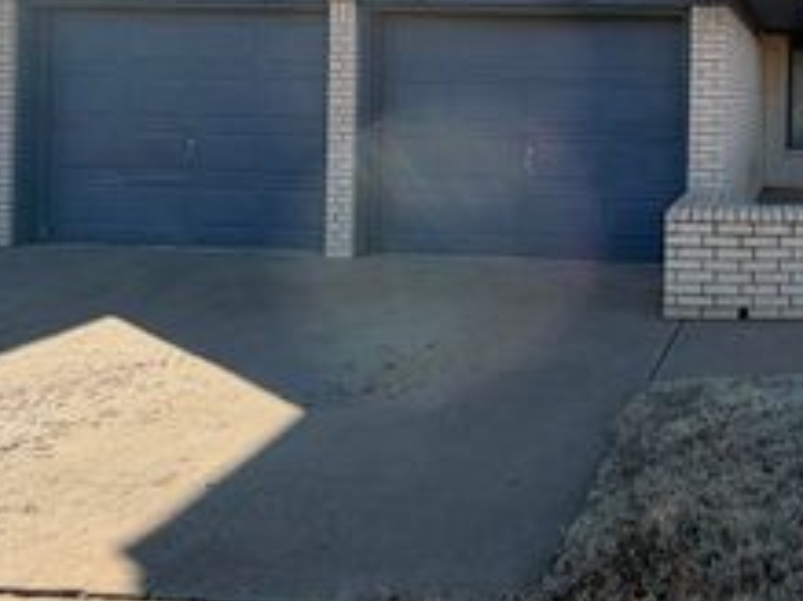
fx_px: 742
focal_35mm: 32
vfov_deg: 41.6
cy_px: 93
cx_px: 770
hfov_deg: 48.6
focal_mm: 2.22
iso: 32
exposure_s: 1/770
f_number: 2.2
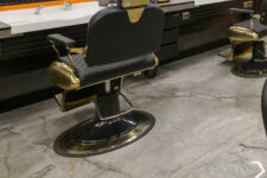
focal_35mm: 41
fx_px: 304
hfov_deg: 35.4
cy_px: -65
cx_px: 332
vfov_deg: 26.6
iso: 250
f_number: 13
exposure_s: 1/6
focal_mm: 12
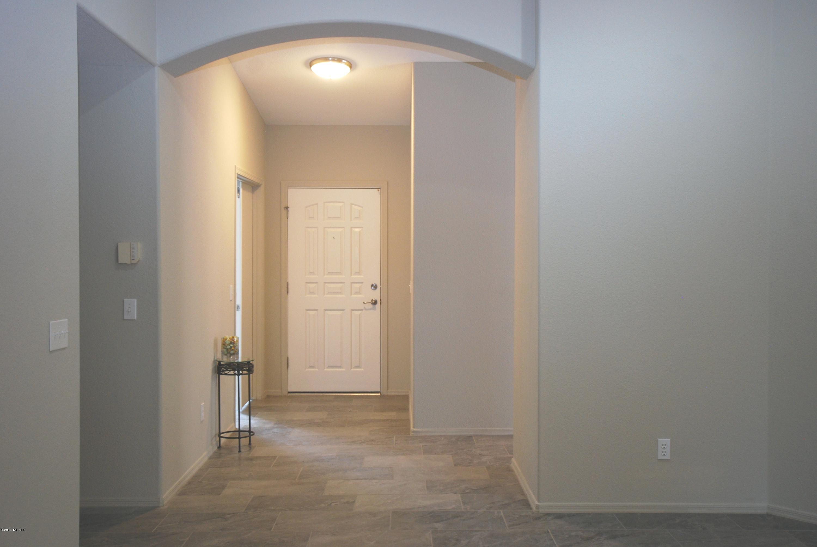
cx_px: 408
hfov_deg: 53.1
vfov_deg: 37.0
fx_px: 818
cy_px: 274
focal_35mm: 36
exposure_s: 1/25
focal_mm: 24
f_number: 4.5
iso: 400
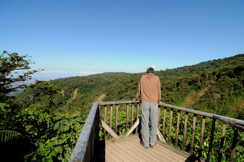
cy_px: 81
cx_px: 122
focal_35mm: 16
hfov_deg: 95.0
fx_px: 112
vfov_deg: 71.9
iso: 800
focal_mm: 11
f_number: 7.1
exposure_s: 1/2000
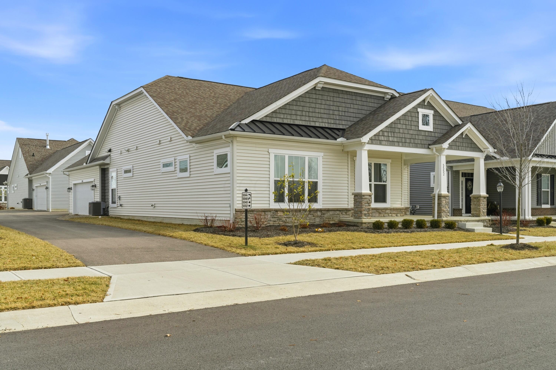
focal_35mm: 33
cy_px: 185
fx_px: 509
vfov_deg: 39.9
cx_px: 278
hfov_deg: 57.2
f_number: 10
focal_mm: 33
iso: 400
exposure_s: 1/1250
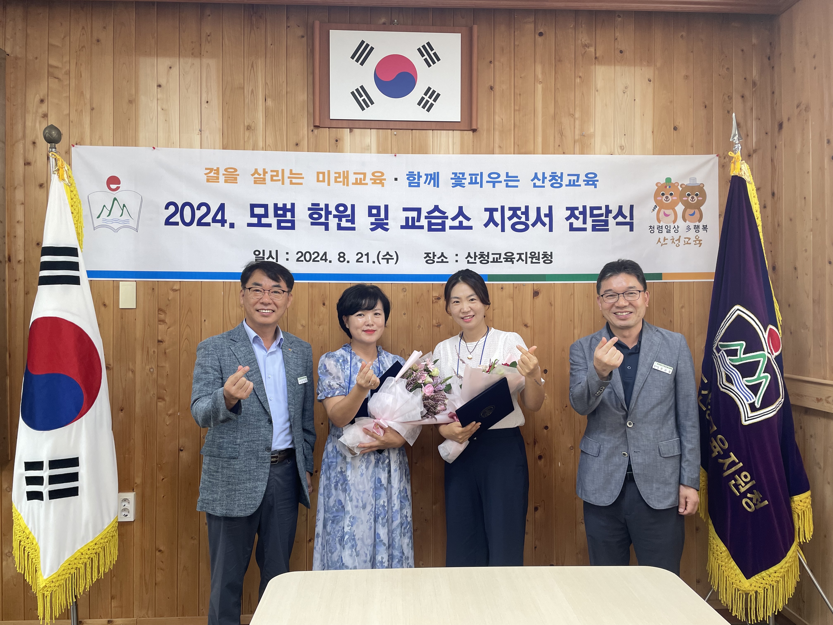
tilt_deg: +0.5
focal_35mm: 26
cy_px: 312
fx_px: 626
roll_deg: +1.0
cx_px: 416
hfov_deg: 67.3
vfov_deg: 53.1
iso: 64
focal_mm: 4.2
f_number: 1.6
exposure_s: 1/60
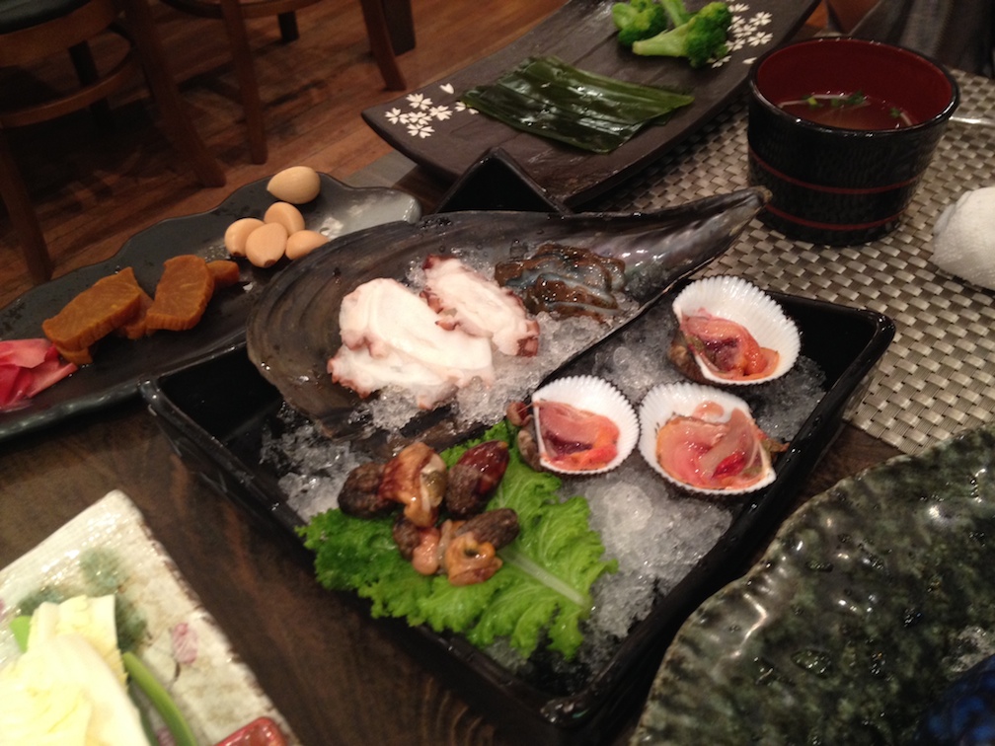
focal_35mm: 35
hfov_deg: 52.6
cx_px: 498
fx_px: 1006
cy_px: 373
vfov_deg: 40.7
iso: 160
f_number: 2.4
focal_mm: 4.28
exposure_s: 1/20
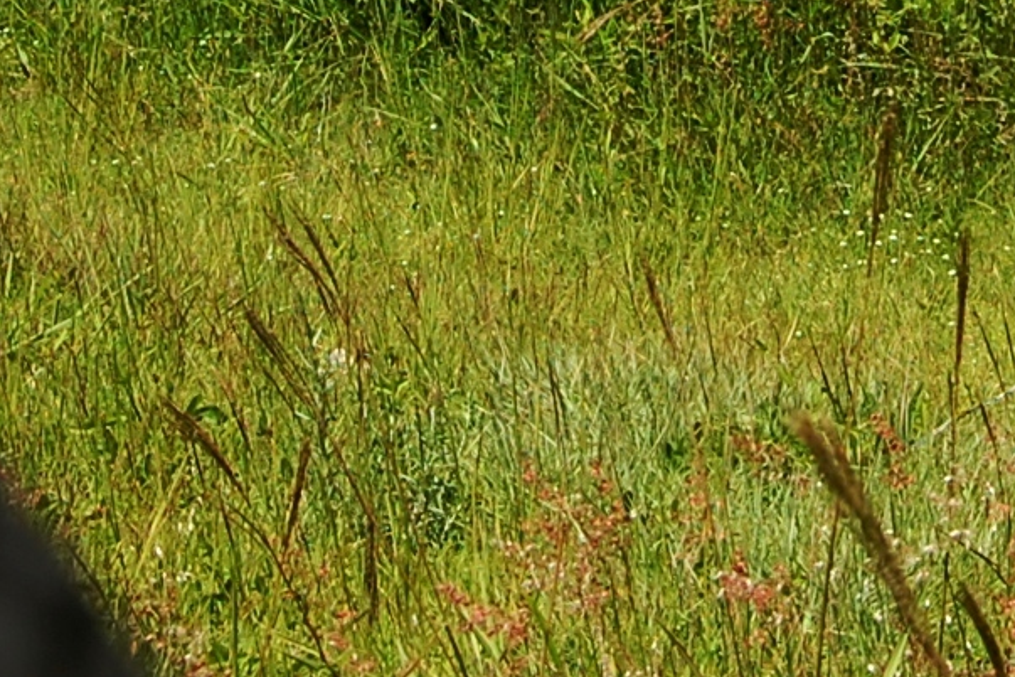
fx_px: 4426
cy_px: -492
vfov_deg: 8.4
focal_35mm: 157
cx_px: 1003
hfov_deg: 12.9
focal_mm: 28
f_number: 9
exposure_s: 1/250
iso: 200
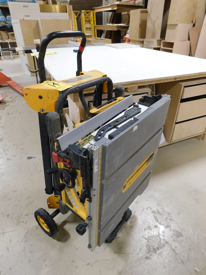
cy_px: 138
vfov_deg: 73.9
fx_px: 182
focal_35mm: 23
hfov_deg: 58.9
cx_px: 103
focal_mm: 4
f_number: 3
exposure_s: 1/30
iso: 160
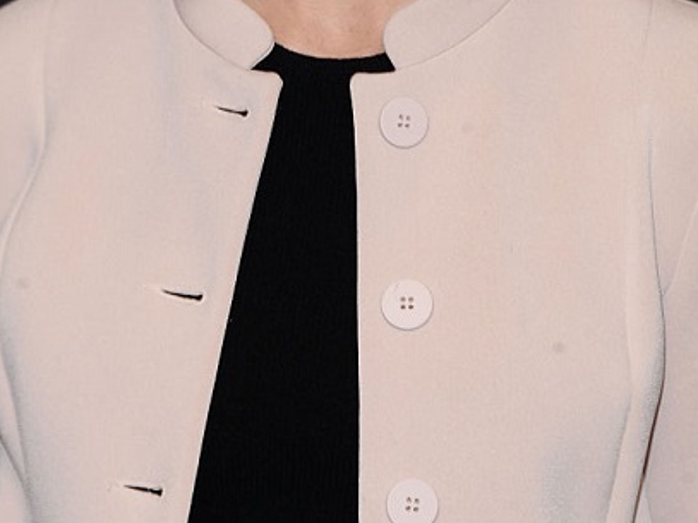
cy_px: -76
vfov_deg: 4.2
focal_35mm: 354
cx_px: 314
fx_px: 7136
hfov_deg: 5.6
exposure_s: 1/200
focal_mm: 200
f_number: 8
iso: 1250
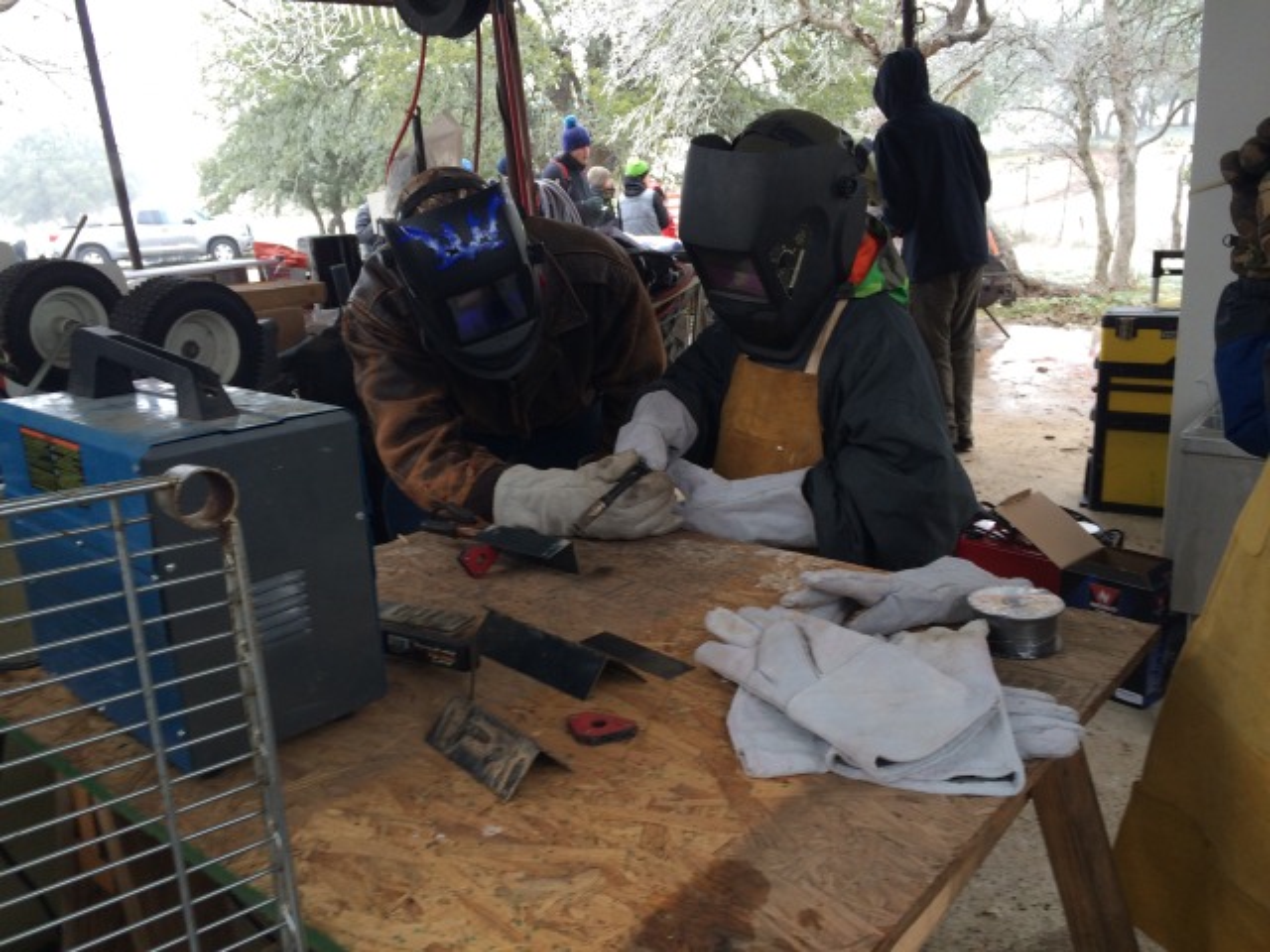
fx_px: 1064
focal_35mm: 29
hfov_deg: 61.7
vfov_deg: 48.2
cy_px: 476
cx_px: 635
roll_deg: +4.7
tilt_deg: -20.5
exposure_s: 1/60
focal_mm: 4.15
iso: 40
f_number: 2.2
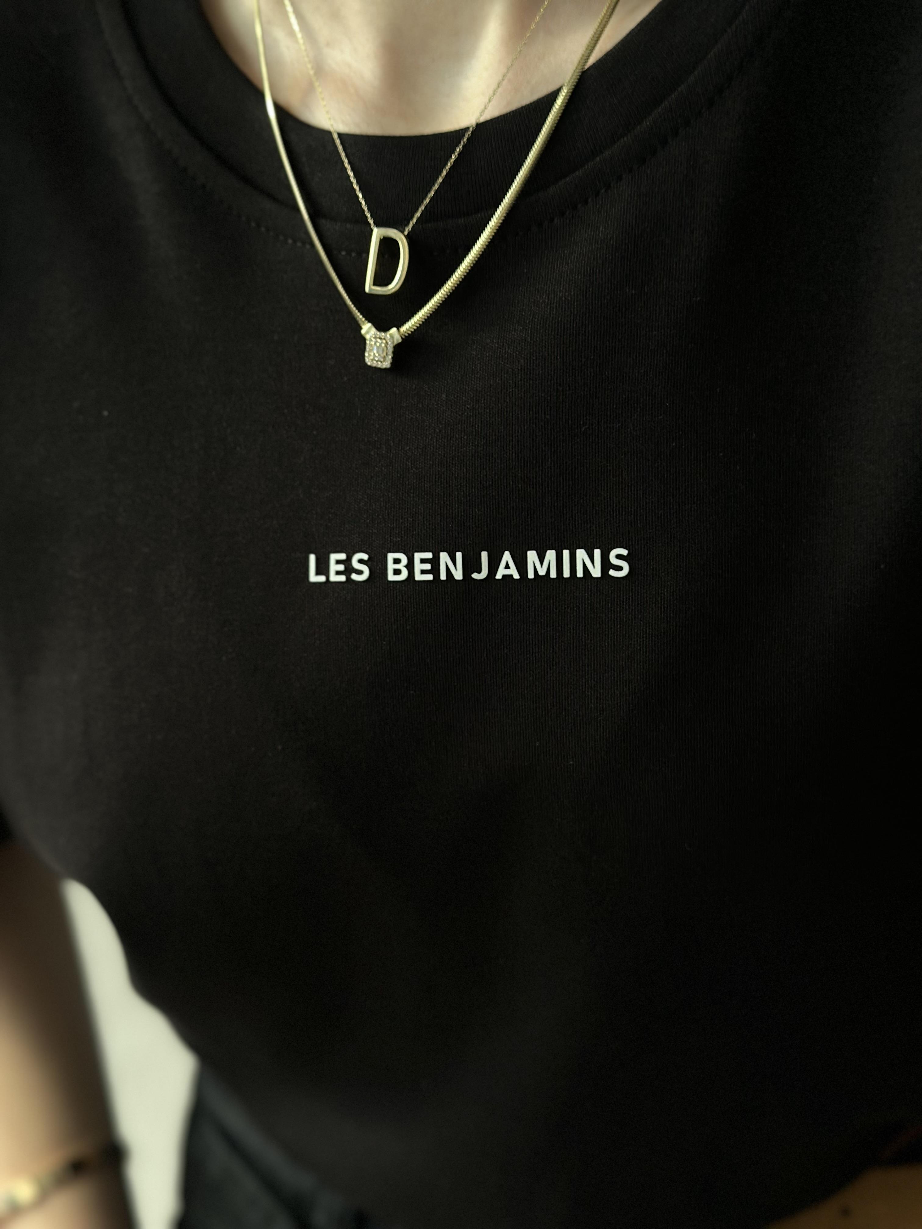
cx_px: 461
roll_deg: -0.9
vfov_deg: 39.7
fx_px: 1705
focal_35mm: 48
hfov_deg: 30.3
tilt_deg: +0.8
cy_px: 614
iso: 400
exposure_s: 1/50
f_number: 1.78
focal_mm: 6.86
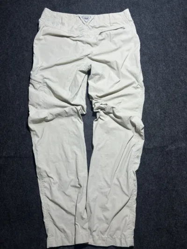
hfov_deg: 53.1
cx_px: 94
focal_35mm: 26
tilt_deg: -61.8
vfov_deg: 67.3
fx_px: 187
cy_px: 124
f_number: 1.5
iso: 50
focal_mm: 5.7
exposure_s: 1/100
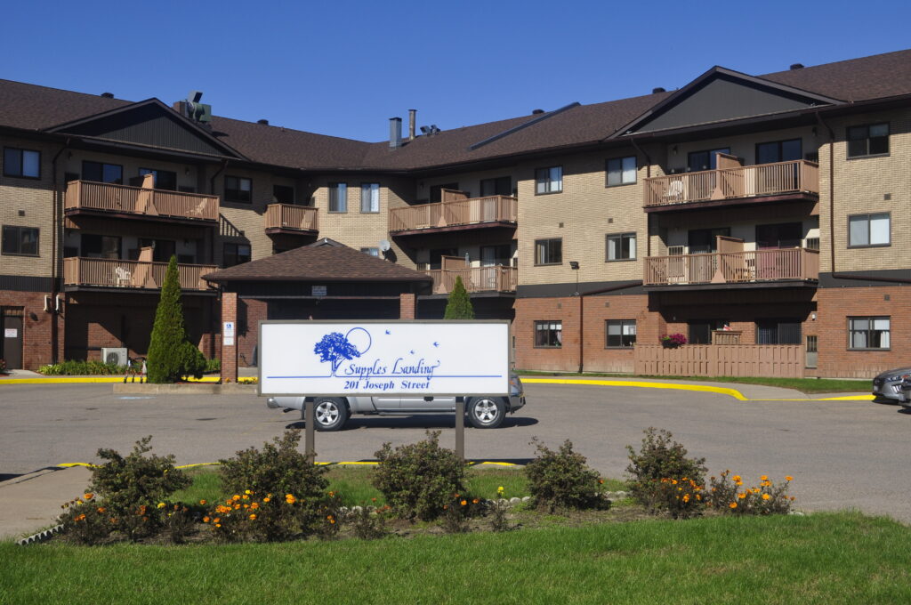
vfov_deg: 30.8
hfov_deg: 45.0
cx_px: 456
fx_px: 1099
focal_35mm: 44
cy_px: 302
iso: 200
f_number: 11
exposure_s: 1/500
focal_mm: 29
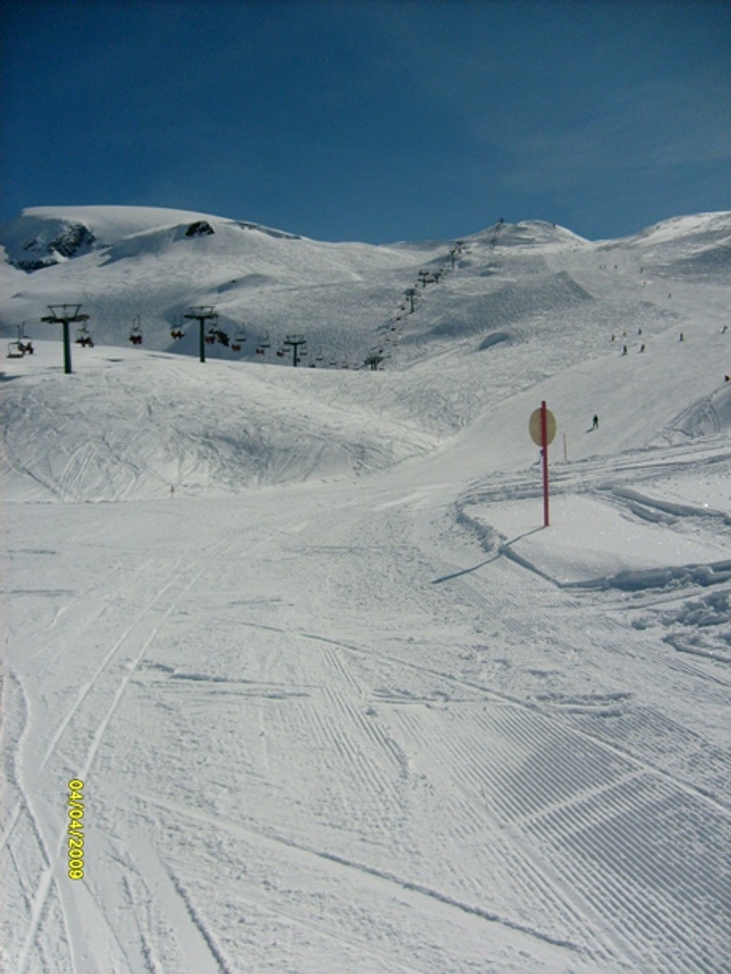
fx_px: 985
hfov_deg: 40.7
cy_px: 487
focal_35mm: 35
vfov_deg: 52.6
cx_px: 366
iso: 80
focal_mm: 5.8
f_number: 7.1
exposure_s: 1/1500
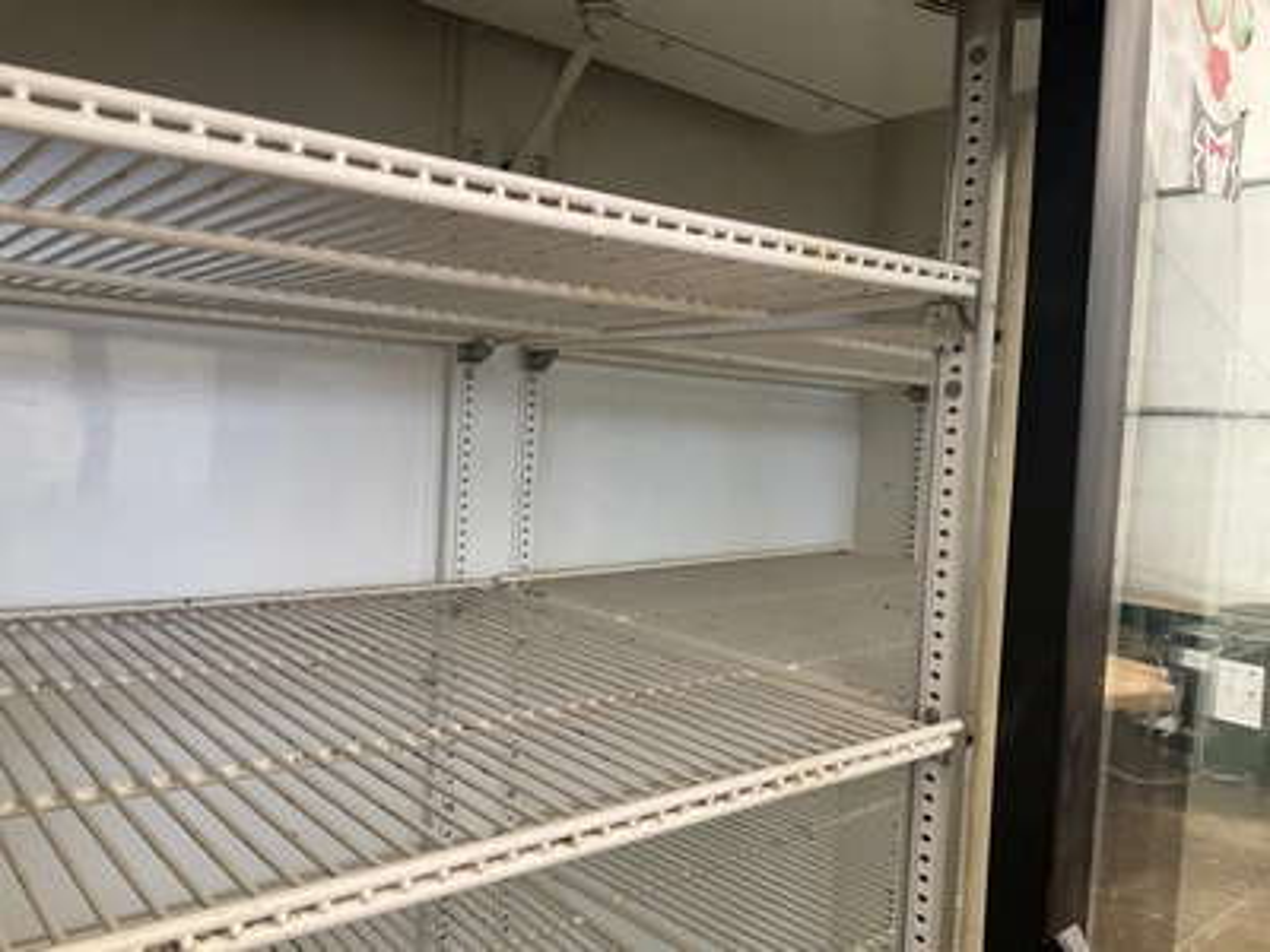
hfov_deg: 61.7
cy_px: 476
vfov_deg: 48.2
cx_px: 635
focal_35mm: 29
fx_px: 1064
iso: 32
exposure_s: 1/122
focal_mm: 3
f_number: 1.8
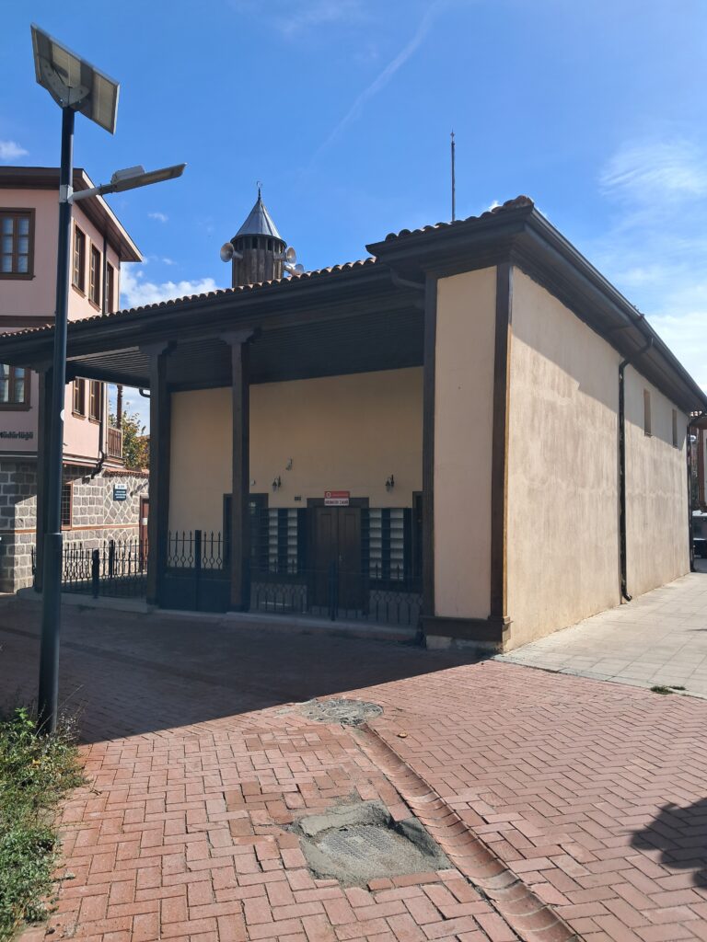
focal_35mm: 27
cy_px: 471
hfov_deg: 51.4
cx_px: 354
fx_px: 735
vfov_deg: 65.3
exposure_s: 1/799
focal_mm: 4
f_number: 1.8
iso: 50
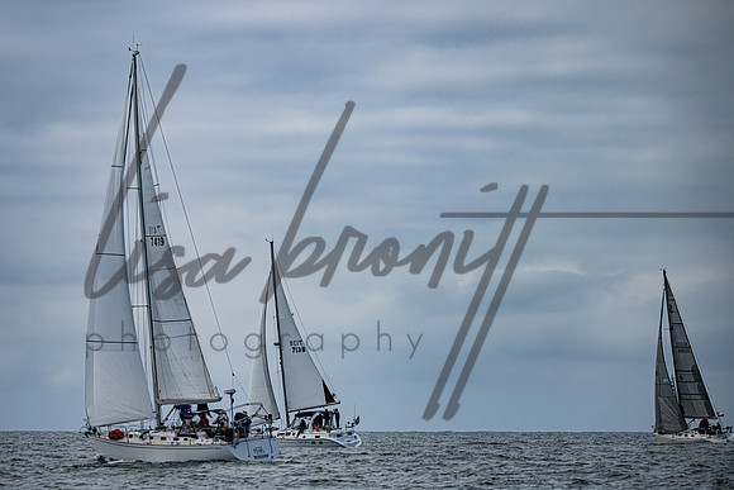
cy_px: 208
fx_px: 4041
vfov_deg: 6.9
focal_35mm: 198
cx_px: 308
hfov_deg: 10.4
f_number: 4.8
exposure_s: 1/6400
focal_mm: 170
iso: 320
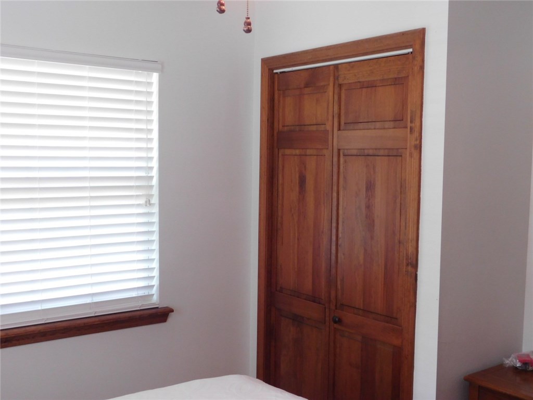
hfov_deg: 46.8
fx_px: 616
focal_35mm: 40
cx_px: 266
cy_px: 200
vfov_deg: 36.0
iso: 280
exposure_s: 1/30
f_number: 3.6
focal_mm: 7.1
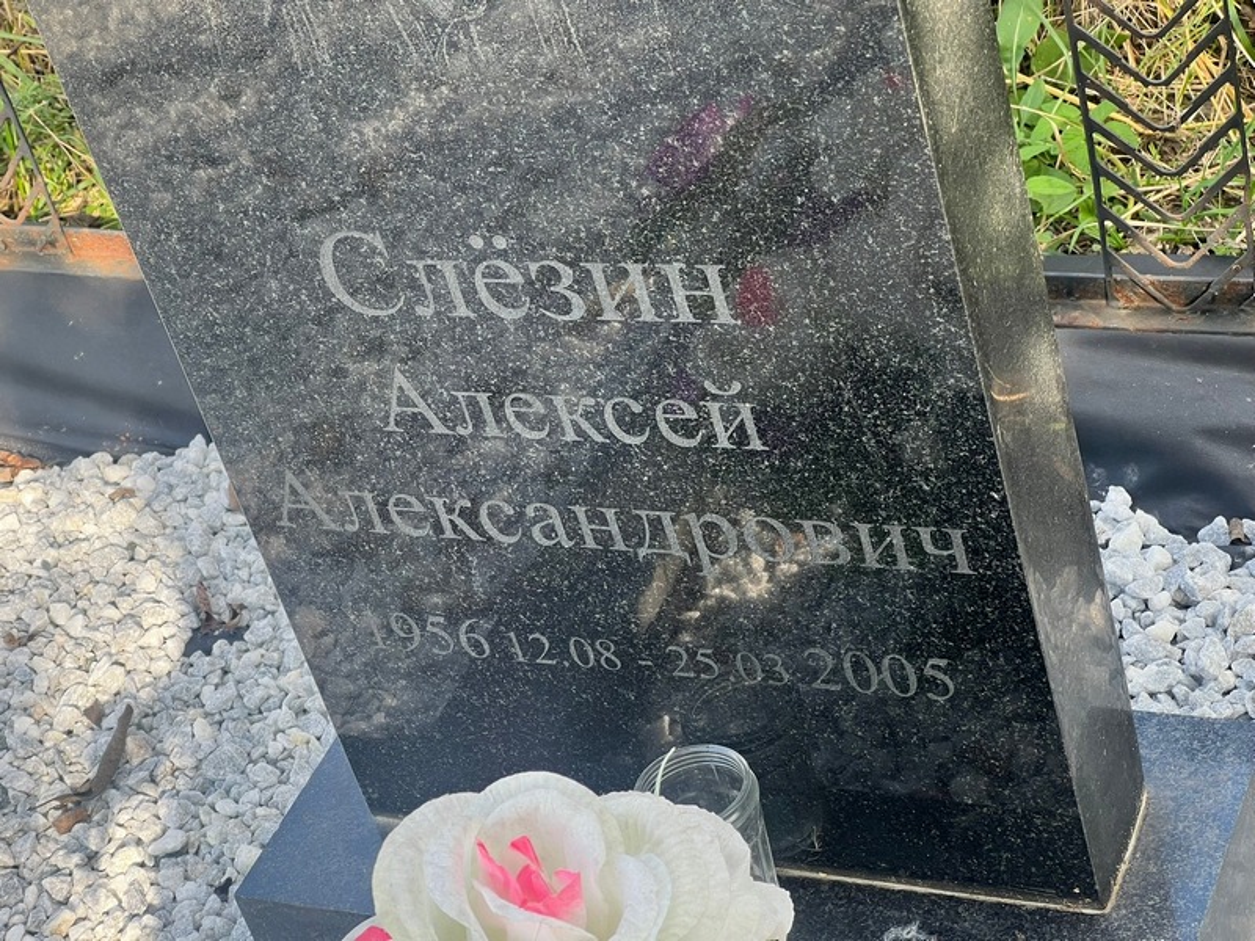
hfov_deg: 25.3
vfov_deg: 19.1
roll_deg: +17.3
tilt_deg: -37.2
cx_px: 628
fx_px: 2792
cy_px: 470
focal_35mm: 77
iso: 40
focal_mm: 9
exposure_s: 1/99
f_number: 2.8
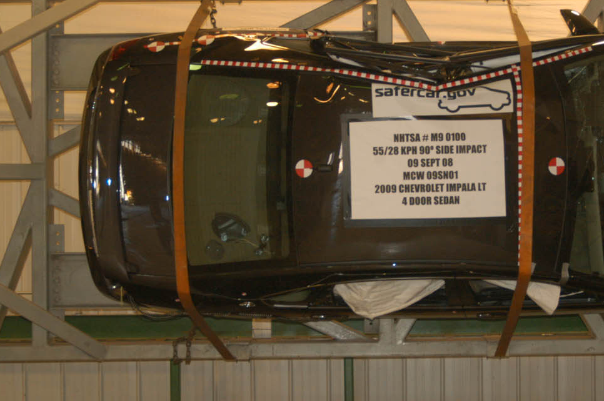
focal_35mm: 82
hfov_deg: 24.7
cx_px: 396
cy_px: 199
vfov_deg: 16.7
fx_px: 1371
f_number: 4.5
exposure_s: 1/60
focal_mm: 35
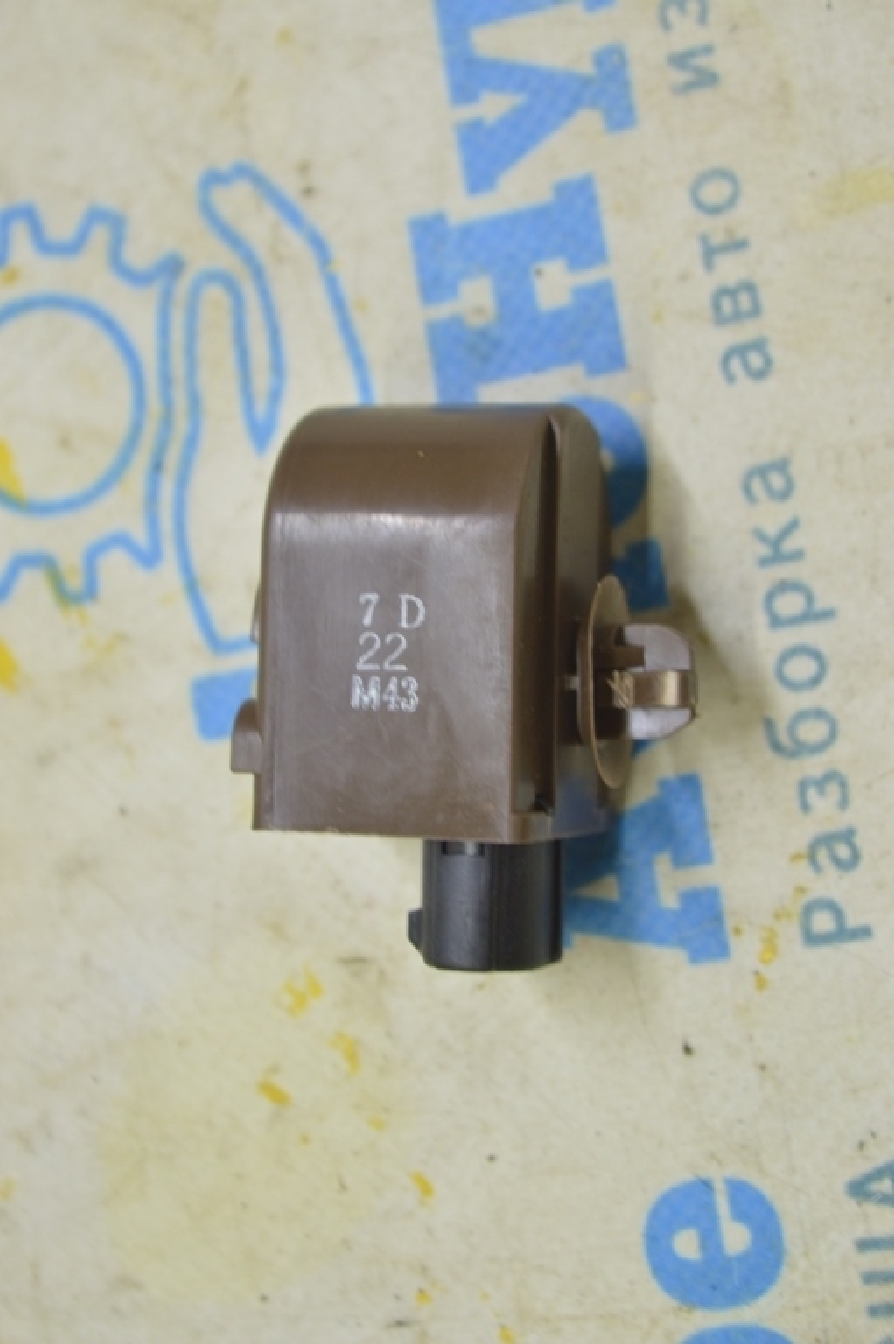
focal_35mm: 82
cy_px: 672
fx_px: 3077
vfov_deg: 24.6
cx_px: 447
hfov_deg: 16.5
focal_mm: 55
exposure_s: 1/20
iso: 400
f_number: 5.6
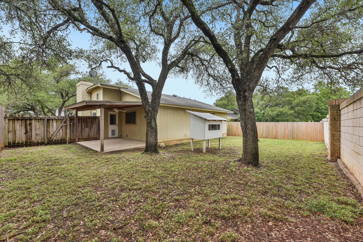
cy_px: 121
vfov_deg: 77.3
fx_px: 151
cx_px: 182
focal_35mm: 15
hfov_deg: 100.4
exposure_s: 1/125
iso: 100
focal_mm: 15
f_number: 8
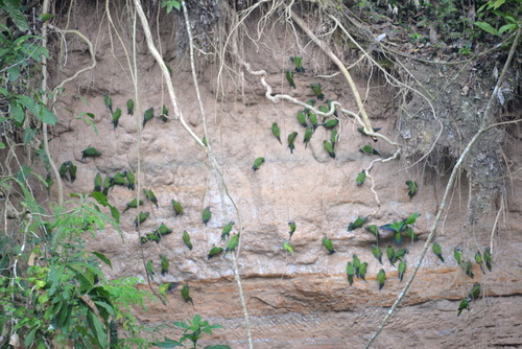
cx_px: 261
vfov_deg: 4.6
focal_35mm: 300
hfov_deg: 6.9
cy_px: 174
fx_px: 4352
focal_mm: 300
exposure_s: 1/125
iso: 1400
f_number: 5.6
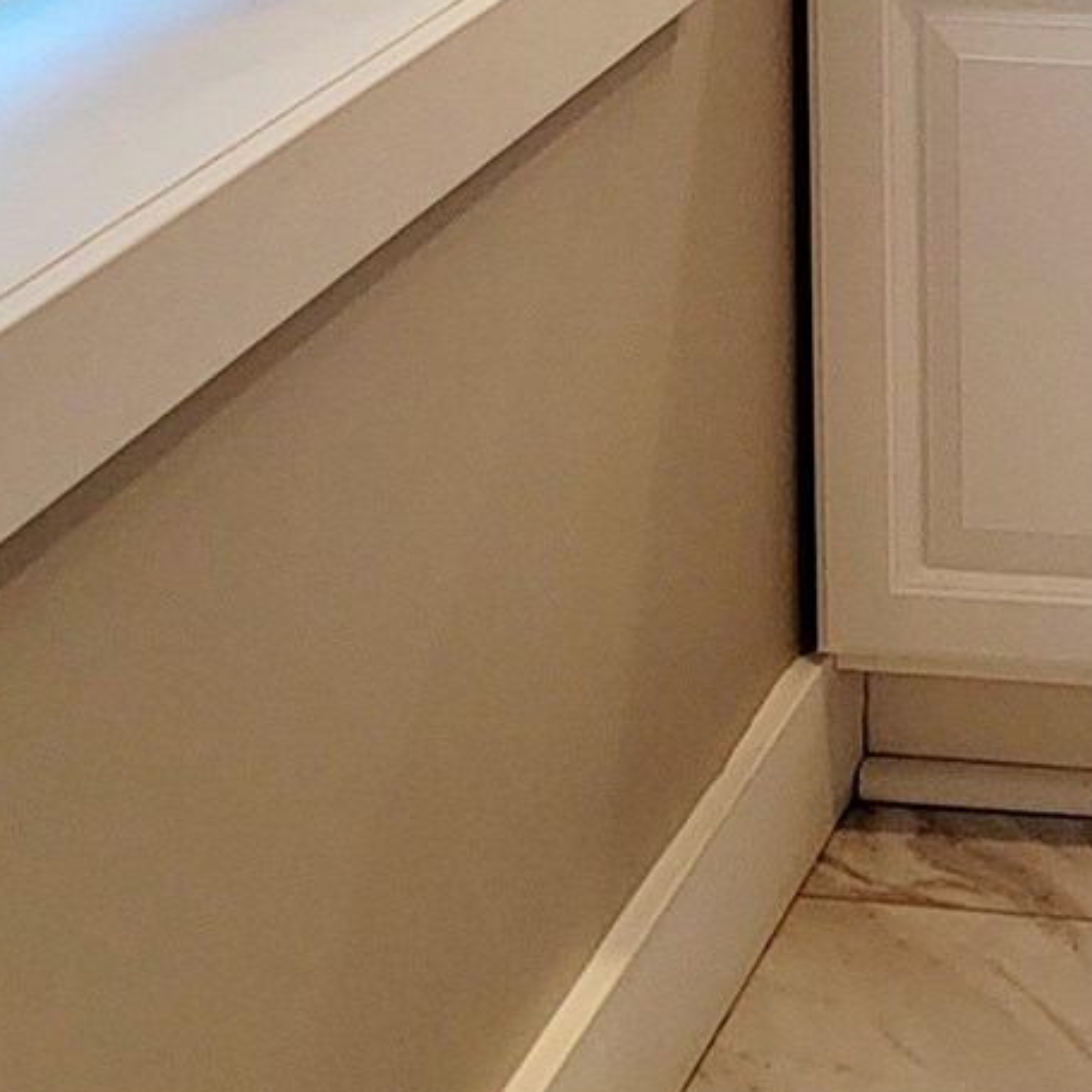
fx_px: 2070
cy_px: -637
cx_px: 1731
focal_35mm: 58
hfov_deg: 22.7
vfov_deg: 22.8
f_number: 2.2
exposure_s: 1/60.2
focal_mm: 2.2
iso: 64
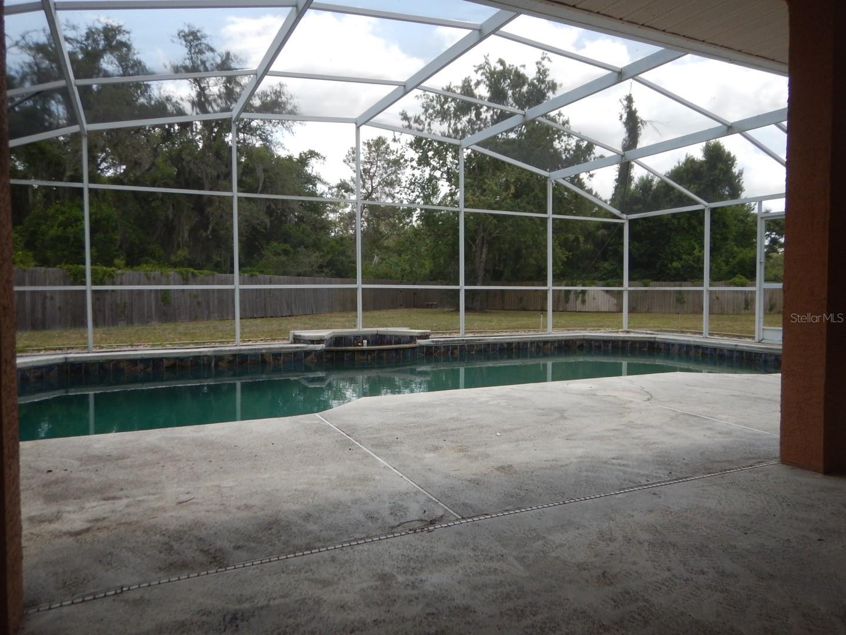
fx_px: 587
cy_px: 318
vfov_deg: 56.8
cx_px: 423
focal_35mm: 24
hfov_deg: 71.6
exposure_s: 1/800
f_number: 2.8
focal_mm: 4.3
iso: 125
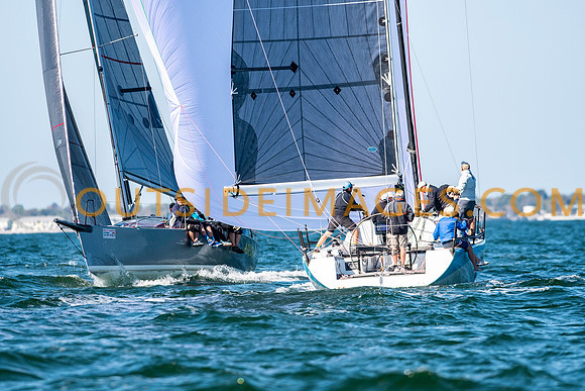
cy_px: 196
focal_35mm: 450
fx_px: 7314
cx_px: 292
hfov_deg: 4.6
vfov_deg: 3.1
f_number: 5
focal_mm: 300
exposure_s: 1/2500
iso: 250
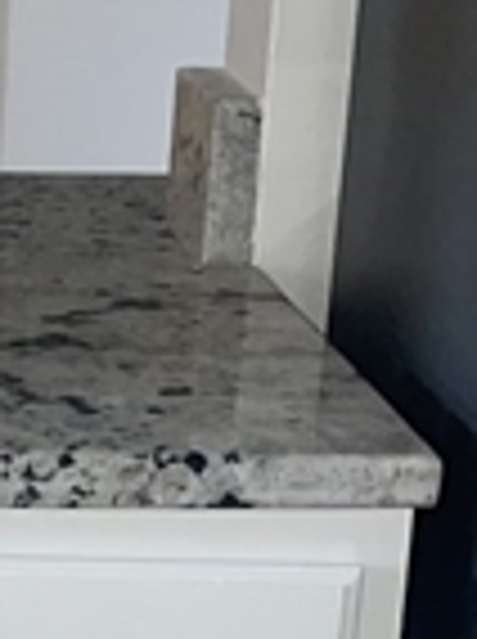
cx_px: -405
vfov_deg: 14.0
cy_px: 500
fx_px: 2598
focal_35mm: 141
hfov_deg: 9.9
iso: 50
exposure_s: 1/17
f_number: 1.6
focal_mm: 4.2
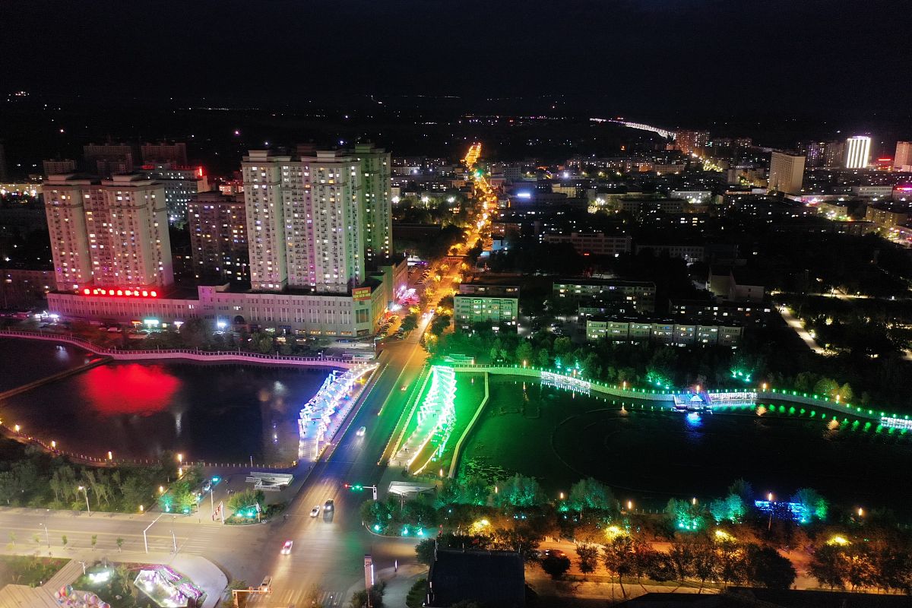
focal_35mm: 28
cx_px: 456
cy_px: 304
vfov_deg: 46.4
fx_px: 709
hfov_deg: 65.5
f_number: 2.8
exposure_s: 1/5
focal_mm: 10.26
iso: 1600
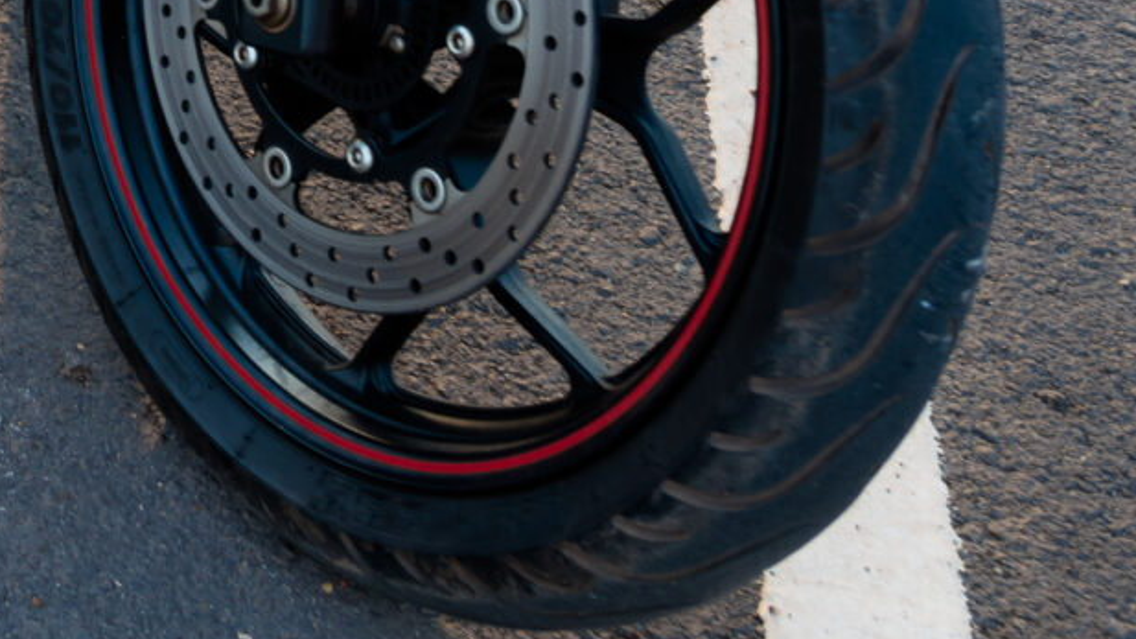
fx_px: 2621
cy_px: -730
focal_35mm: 87
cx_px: -571
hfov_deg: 20.8
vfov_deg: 12.0
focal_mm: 20
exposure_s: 1/250
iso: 100
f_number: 4
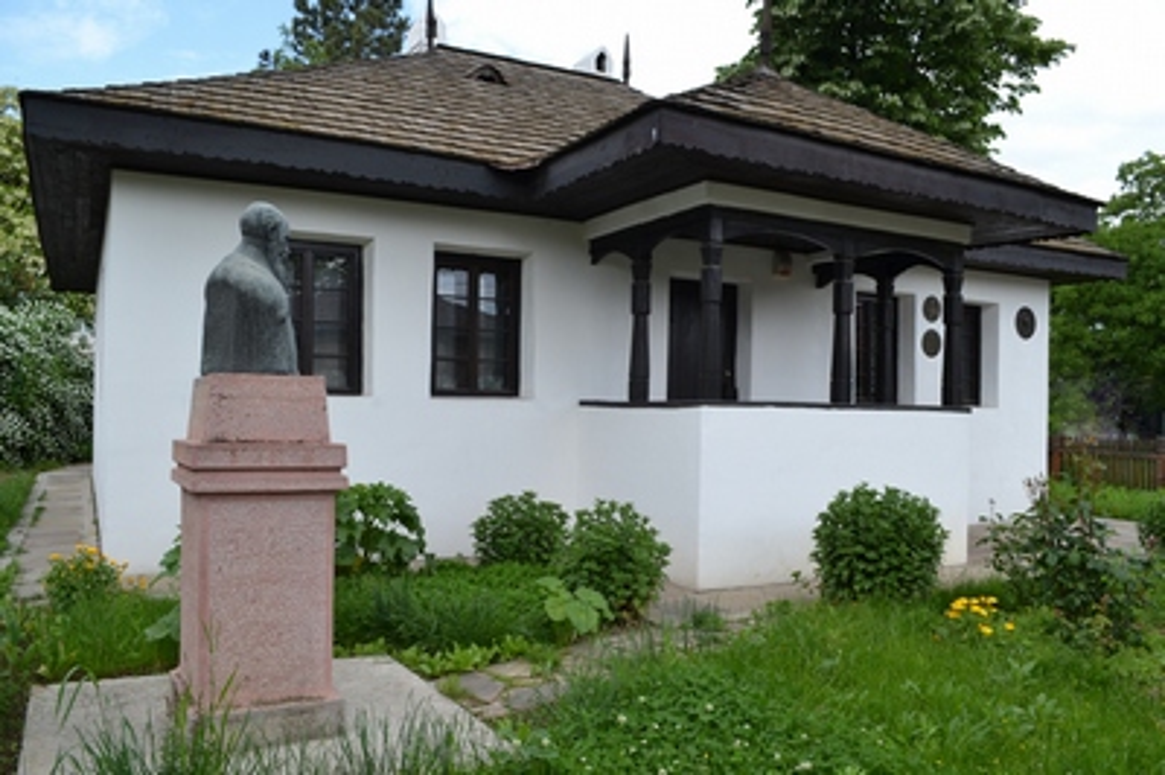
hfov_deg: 67.4
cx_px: 582
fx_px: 873
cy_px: 388
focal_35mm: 27
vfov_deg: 47.9
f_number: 6.3
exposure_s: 1/160
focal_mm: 18
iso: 100
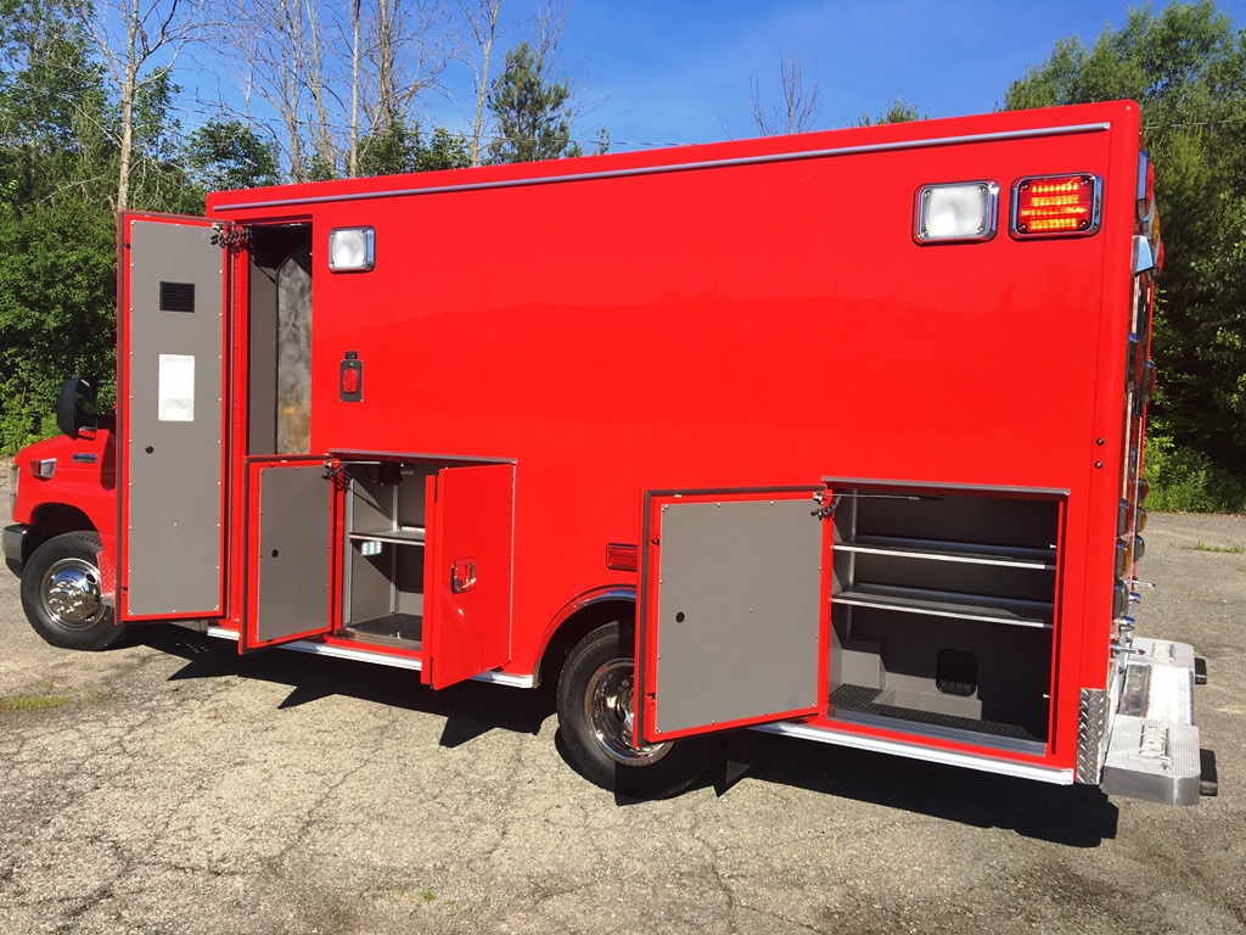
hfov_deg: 61.7
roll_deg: -3.6
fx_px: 1044
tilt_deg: -3.0
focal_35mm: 29
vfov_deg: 48.2
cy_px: 468
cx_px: 623
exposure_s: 1/1083
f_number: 2.2
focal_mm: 4.15
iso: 25
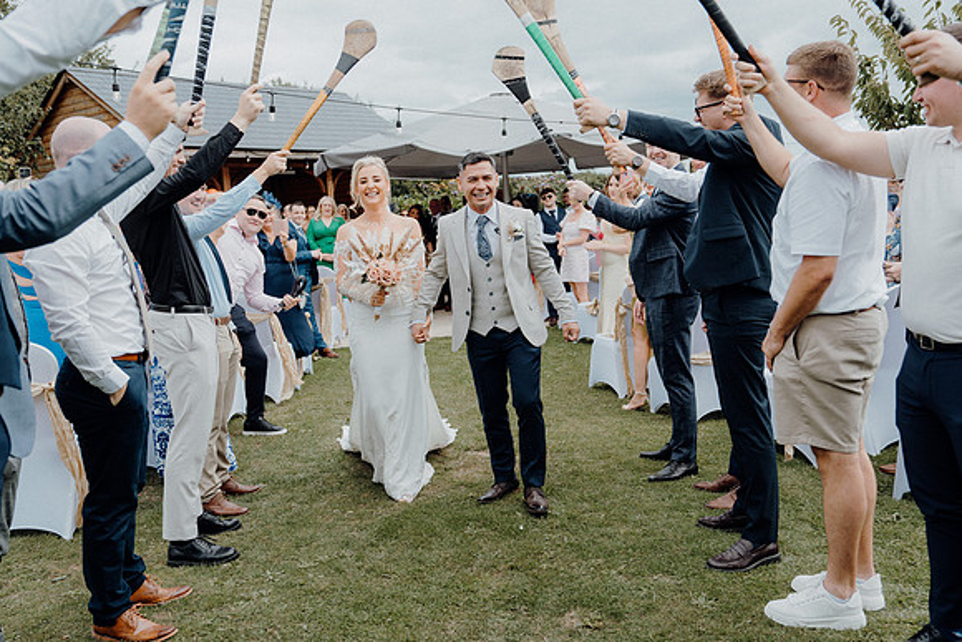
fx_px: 909
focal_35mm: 34
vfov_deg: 38.9
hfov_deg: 55.8
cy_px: 321
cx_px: 481
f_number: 3.5
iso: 125
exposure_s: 1/640
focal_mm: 34
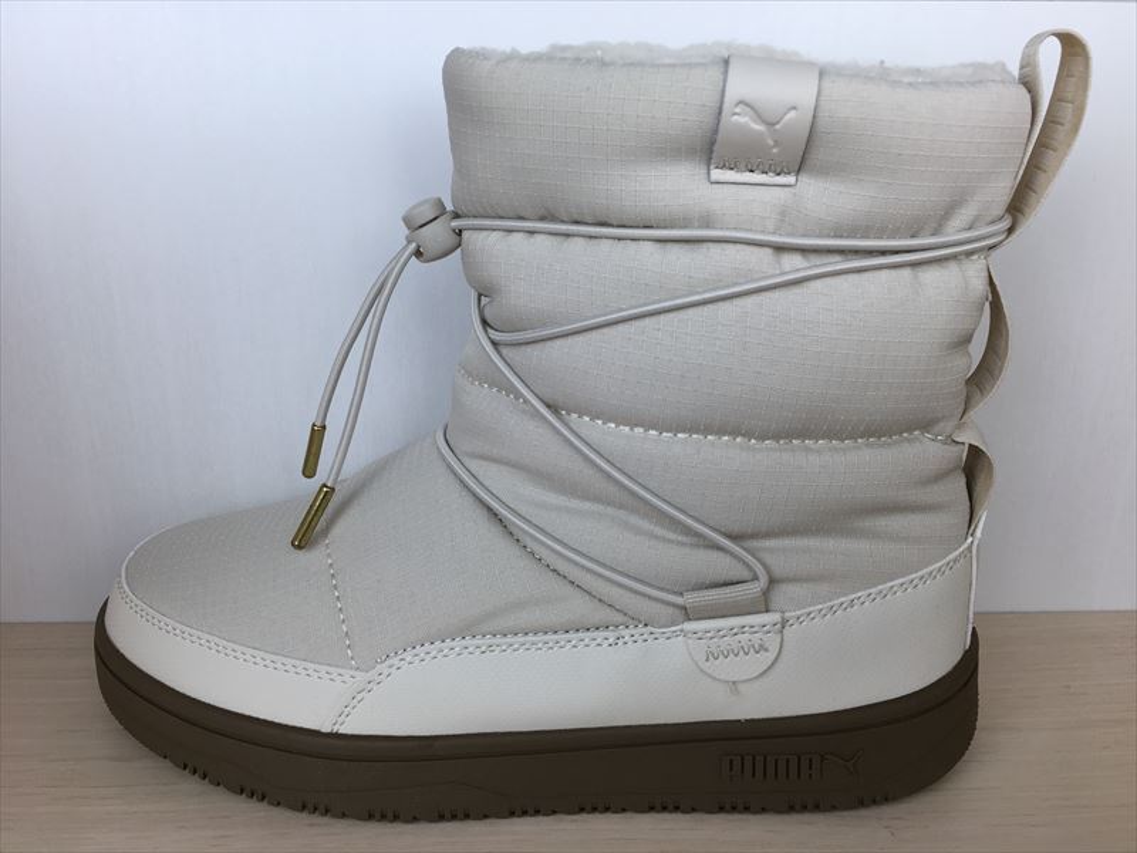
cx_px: 568
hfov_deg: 61.7
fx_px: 953
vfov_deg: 48.2
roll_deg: +0.5
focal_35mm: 29
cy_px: 426
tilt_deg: -19.4
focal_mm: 4.15
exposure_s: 1/120
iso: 25
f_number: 2.2
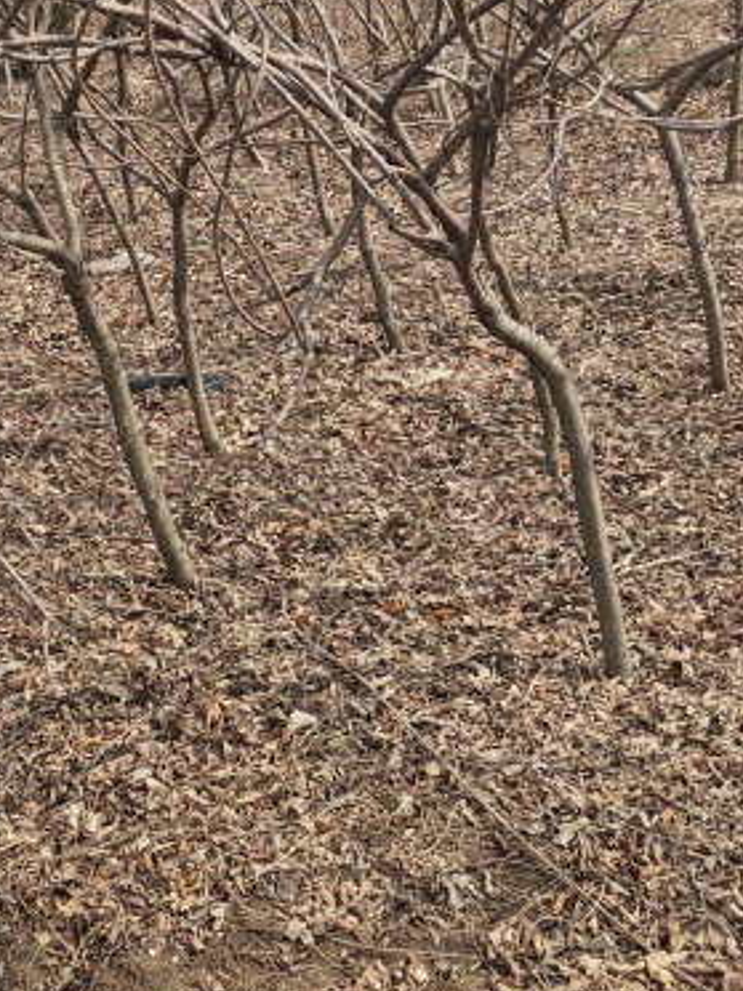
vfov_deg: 28.4
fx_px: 1889
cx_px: 152
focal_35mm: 66
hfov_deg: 22.0
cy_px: 127
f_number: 1.79
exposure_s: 1/1902
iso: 56
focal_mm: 4.76
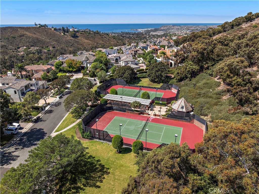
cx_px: 130
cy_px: 97
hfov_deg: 71.6
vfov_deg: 56.7
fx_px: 179
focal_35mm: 24
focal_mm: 12.29
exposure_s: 1/400
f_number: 7.1
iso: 100
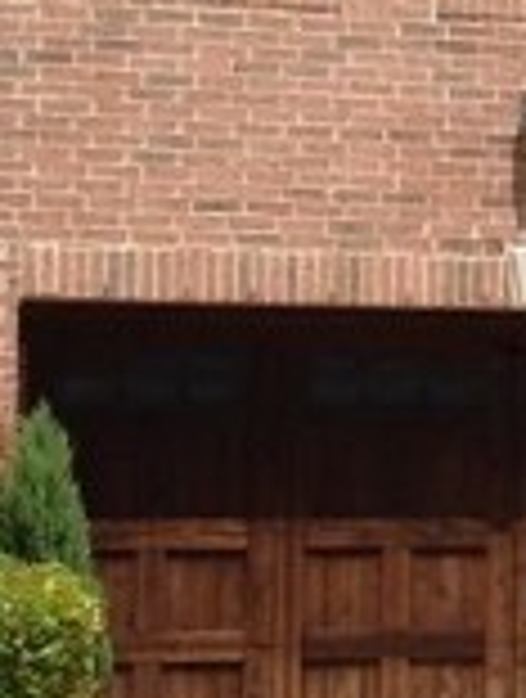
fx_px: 3289
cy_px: 81
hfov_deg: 8.9
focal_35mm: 163
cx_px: 787
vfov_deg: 12.0
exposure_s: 1/1595
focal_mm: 4.12
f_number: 2.4
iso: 50
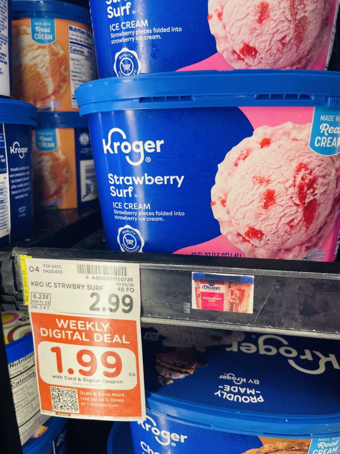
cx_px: 170
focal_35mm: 26
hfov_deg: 53.1
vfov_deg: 67.3
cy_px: 227
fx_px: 340
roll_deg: +1.0
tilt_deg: -13.7
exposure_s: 1/120
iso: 80
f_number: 1.6
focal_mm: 4.2
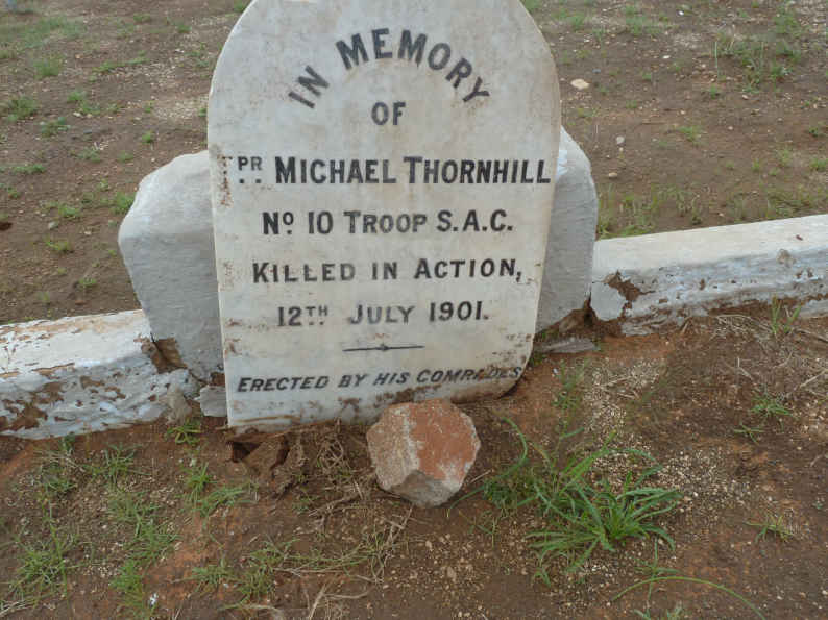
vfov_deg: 48.2
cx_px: 414
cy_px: 310
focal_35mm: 29
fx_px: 693
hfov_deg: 61.7
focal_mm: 4.7
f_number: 6.3
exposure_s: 1/160
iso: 80
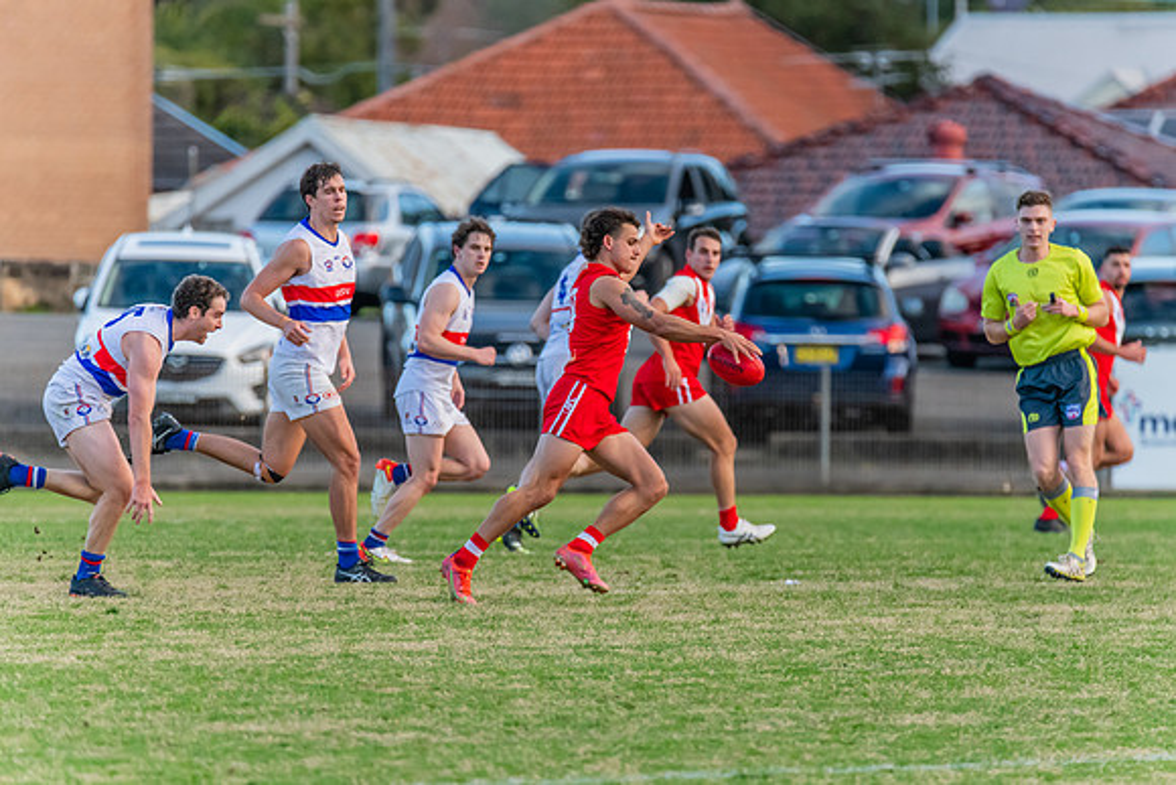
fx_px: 19277
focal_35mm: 590
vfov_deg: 2.3
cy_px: 401
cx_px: 618
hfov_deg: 3.5
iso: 3600
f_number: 6.3
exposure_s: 1/1600
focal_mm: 550
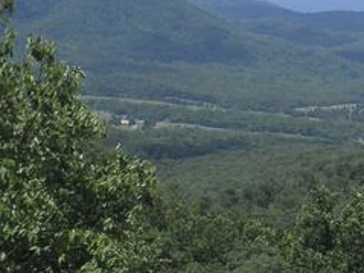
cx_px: 385
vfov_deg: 11.0
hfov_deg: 14.4
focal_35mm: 134
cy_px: 222
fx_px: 1408
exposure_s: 1/800
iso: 64
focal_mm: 5.9
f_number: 3.7
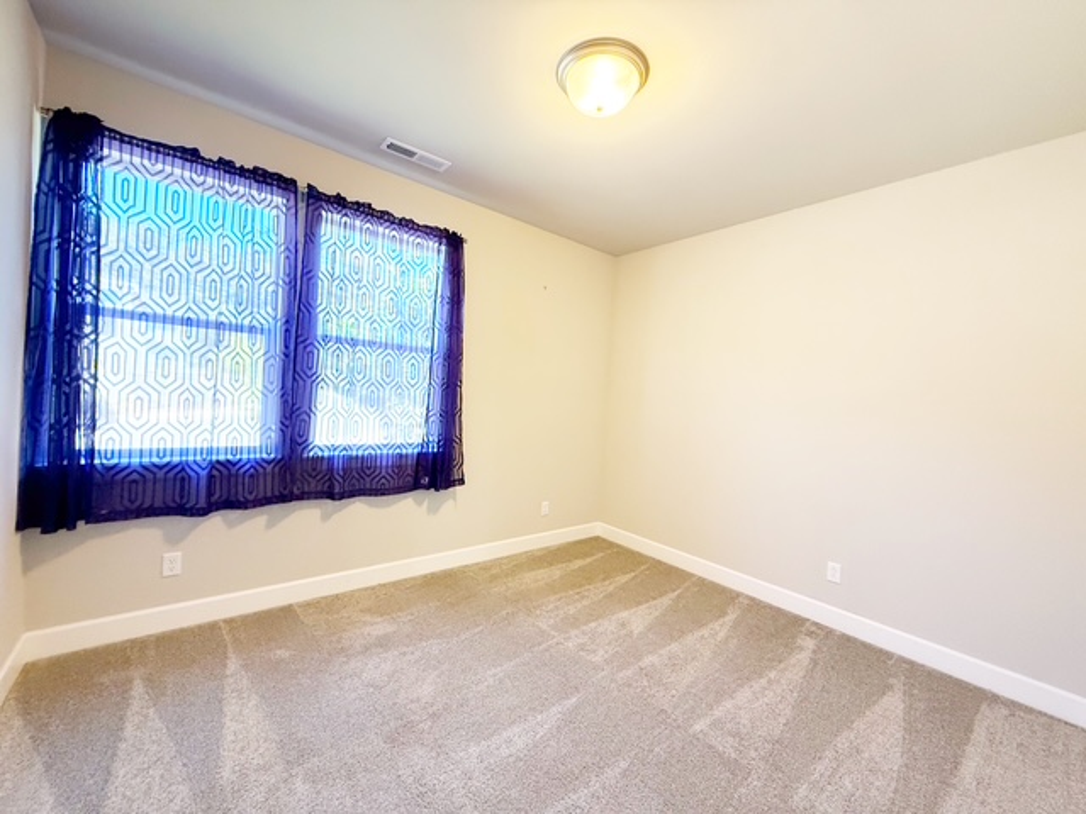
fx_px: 439
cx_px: 543
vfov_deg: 85.7
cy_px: 407
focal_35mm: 14
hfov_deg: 102.1
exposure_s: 1/120
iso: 400
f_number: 2.2
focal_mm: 2.22
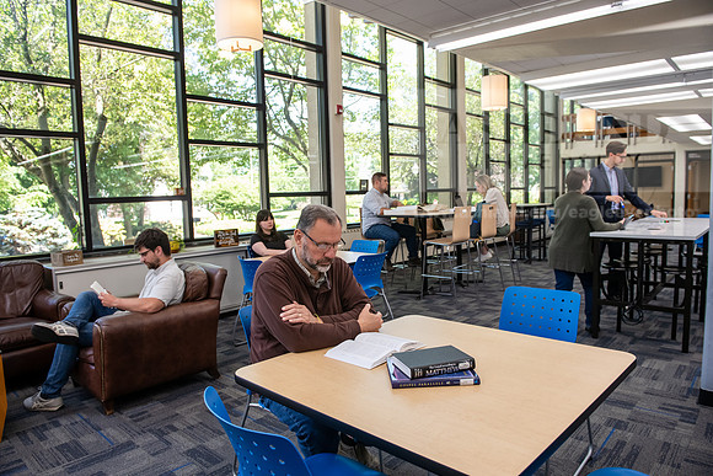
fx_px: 475
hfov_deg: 73.7
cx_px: 356
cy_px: 238
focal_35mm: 24
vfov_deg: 53.2
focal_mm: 24
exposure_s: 1/200
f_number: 4.5
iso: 1250
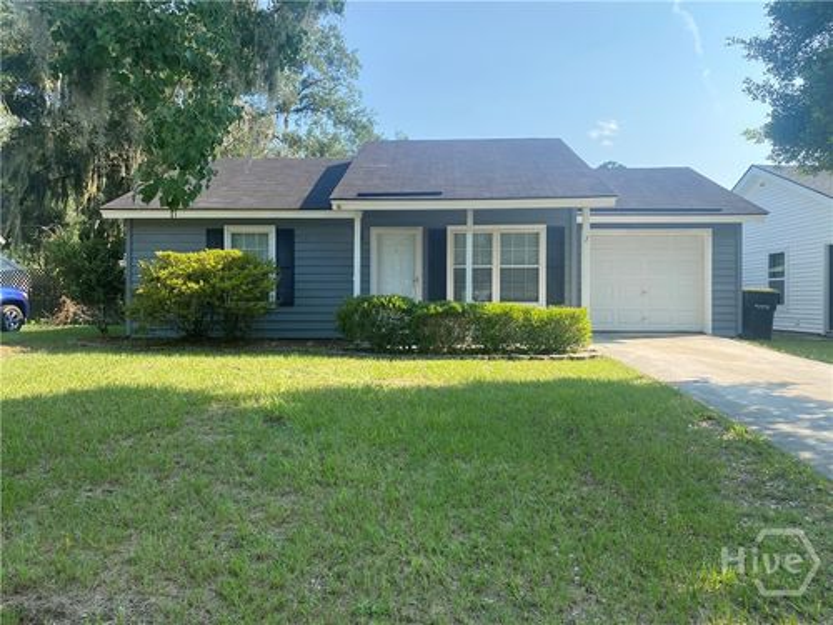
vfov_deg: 53.1
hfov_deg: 67.3
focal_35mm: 26
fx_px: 626
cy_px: 312
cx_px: 416
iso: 32
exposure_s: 1/1025
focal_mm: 4.25
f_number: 1.8
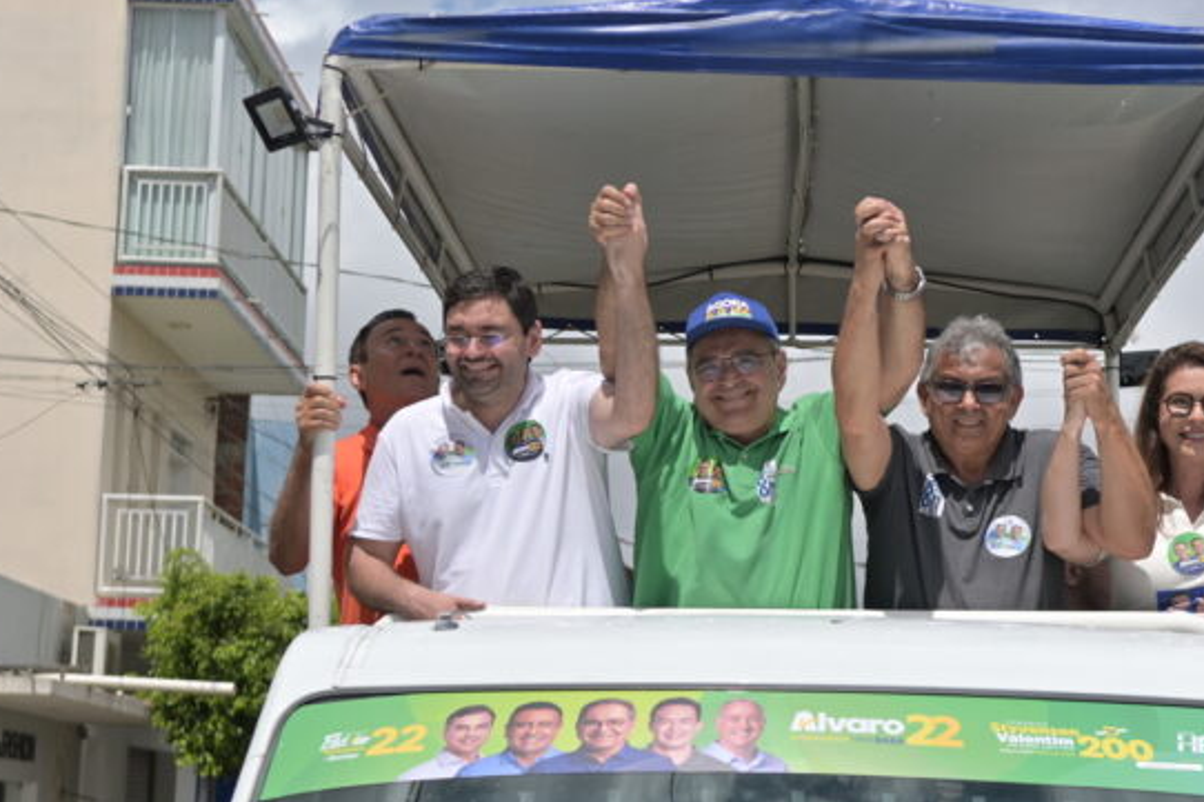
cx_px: 678
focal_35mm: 85
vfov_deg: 16.1
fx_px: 2842
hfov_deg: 23.9
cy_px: 402
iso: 100
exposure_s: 1/3200
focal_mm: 40
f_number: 3.2
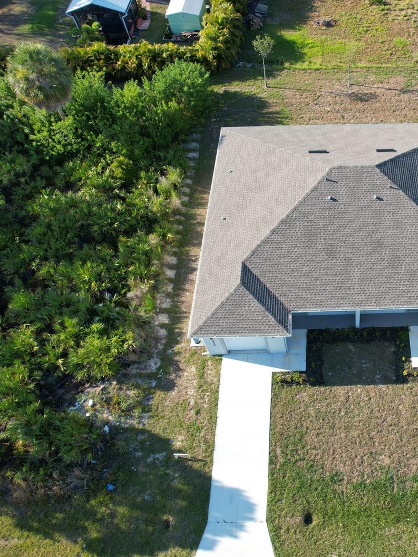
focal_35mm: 32
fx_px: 515
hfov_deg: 41.6
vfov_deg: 56.8
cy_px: 278
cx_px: 353
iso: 100
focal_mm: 8.38
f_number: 2.8
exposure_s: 1/640
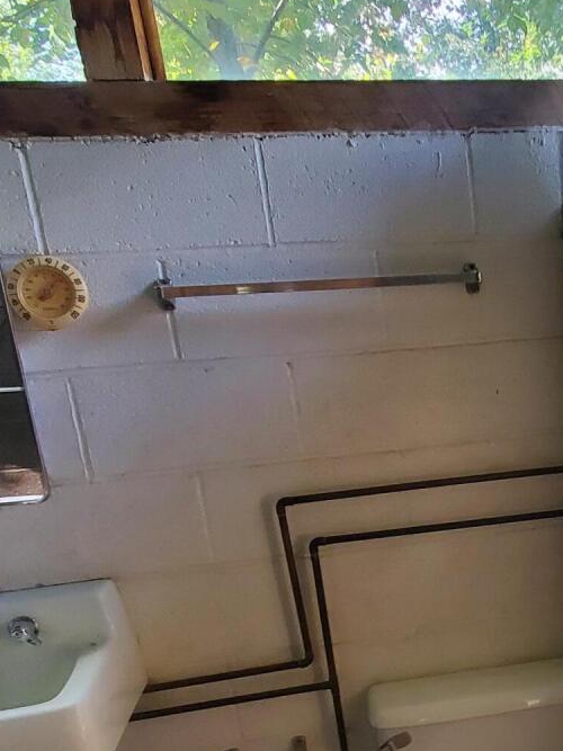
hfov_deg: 33.2
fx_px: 846
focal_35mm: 39
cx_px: 583
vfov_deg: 46.0
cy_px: 574
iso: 100
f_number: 2.2
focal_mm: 1.8
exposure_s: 1/42
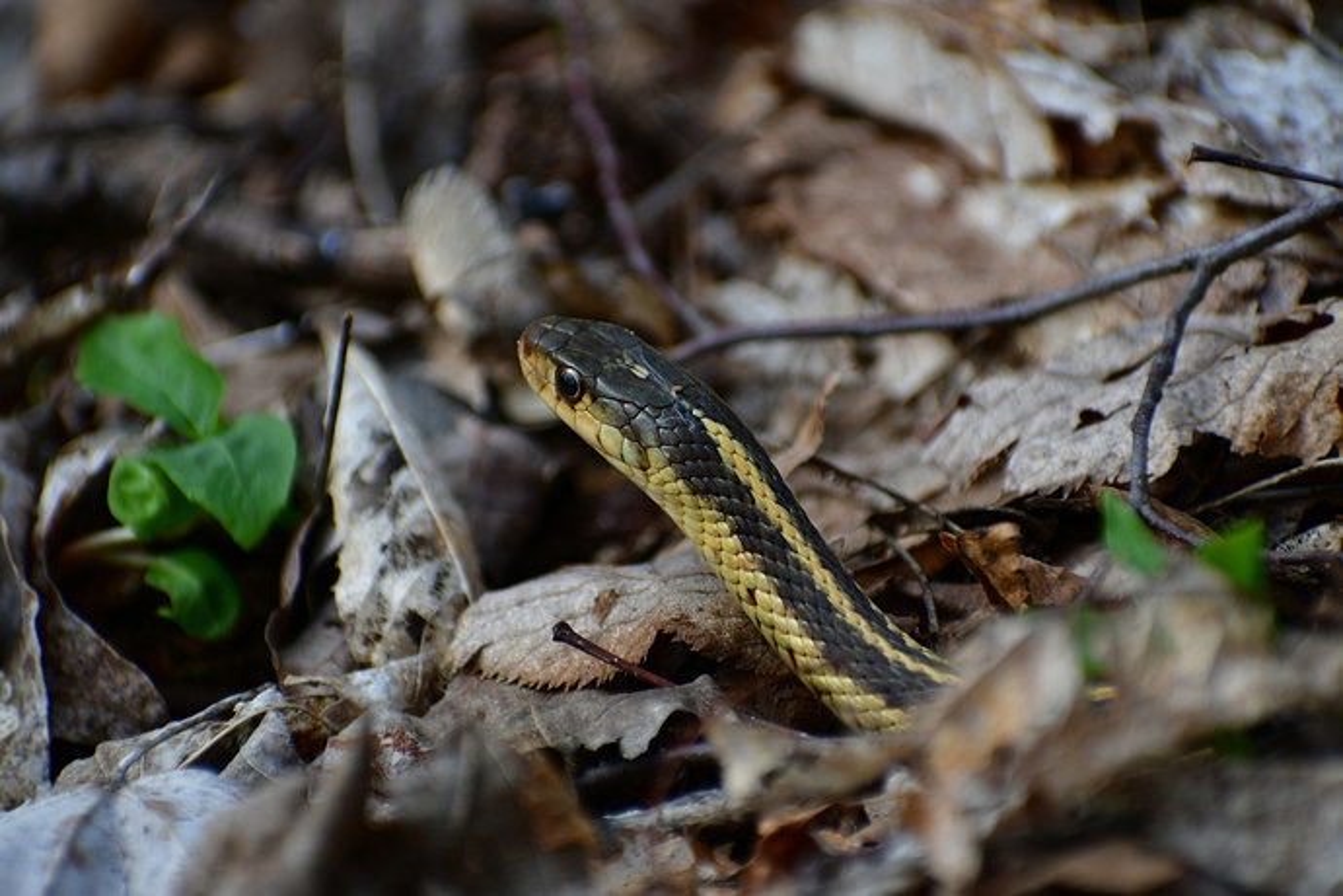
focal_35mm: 450
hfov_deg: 4.6
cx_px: 672
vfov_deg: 3.1
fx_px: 16786
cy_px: 448
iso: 200
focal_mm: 300
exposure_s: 1/320
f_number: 6.3
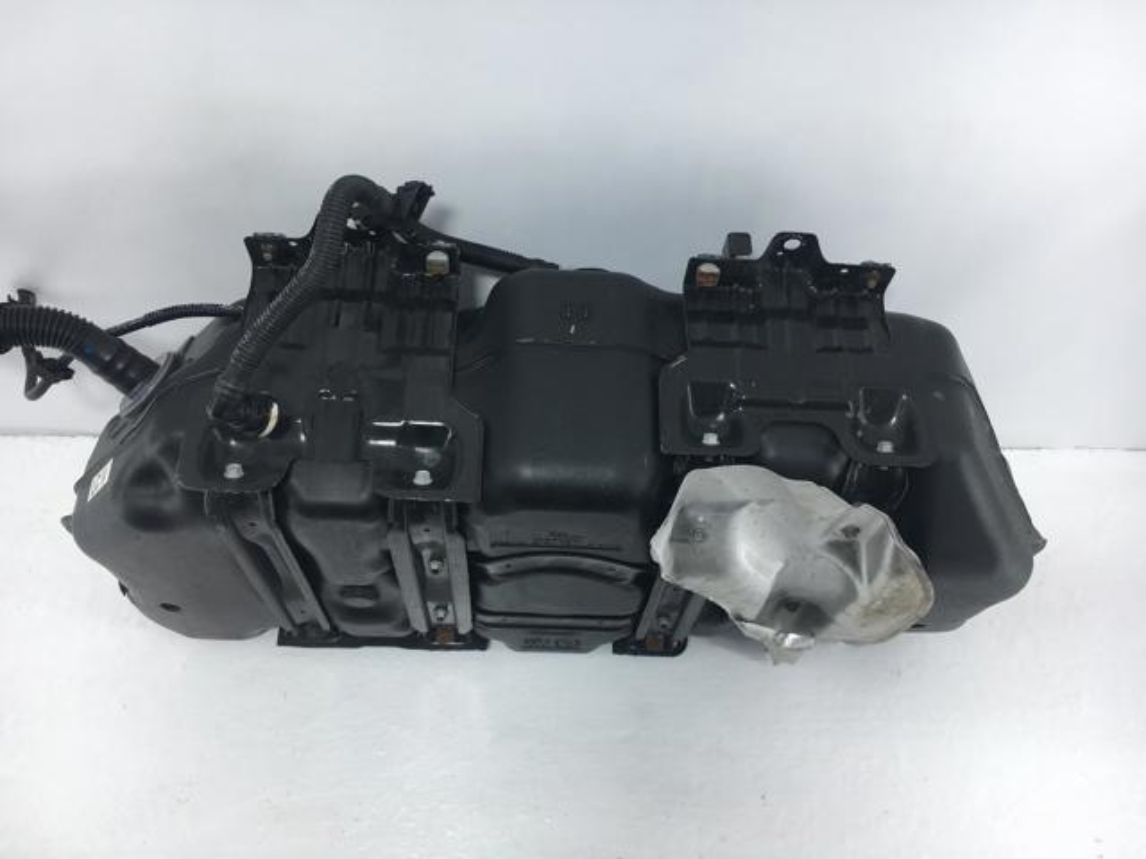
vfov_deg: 48.2
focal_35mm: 29
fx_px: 960
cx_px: 573
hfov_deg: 61.7
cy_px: 430
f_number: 2.2
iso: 25
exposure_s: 1/189
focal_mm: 4.15
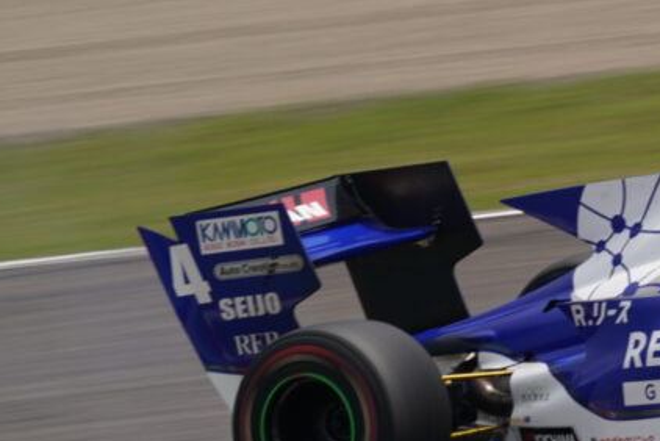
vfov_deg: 0.8
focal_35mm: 1662
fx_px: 30490
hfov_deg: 1.2
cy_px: 161
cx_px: 790
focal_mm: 600
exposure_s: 1/320
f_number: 11
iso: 125
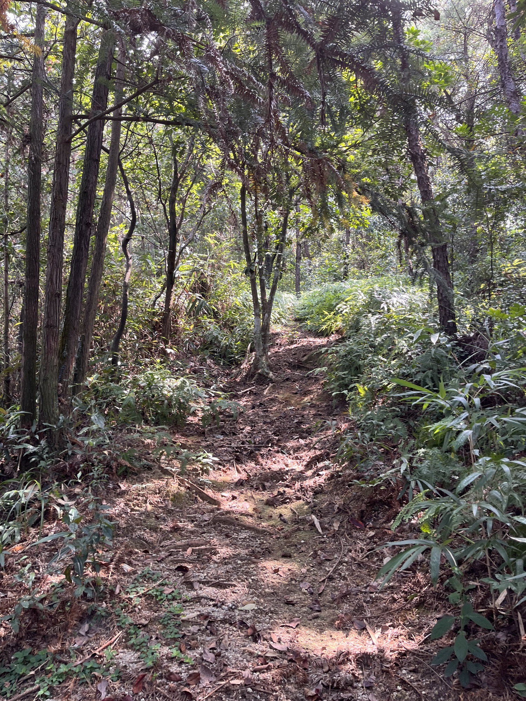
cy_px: 350
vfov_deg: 67.3
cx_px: 263
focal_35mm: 26
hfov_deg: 53.1
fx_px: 527
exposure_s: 1/121
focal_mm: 5.1
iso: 50
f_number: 1.6
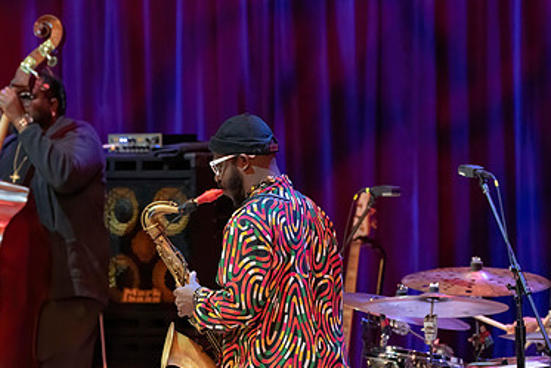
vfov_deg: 3.7
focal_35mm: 373
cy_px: 208
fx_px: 5711
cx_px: 296
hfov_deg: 5.5
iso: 5000
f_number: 5.6
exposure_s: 1/320
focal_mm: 218
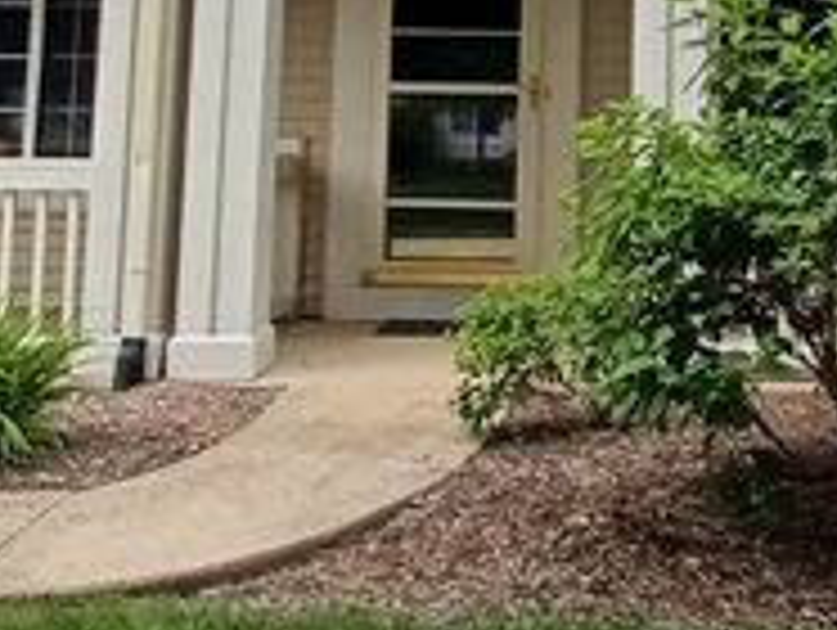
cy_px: -40
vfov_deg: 24.2
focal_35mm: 57
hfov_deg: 32.8
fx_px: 1380
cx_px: 666
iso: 40
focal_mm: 1.42
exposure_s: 1/1221
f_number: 2.2
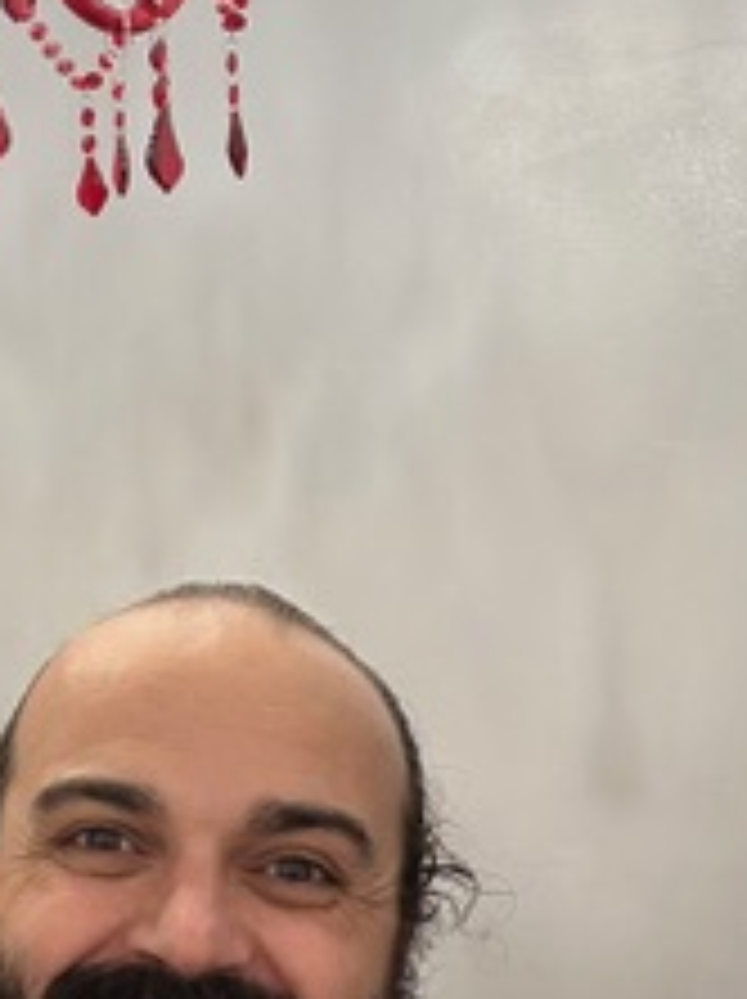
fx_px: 1874
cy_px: 621
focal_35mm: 65
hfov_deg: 21.9
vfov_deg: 29.7
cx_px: 32
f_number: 1.9
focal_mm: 2.69
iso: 125
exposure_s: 1/60
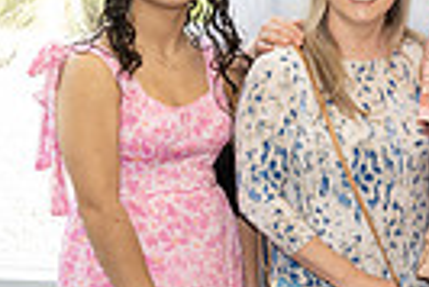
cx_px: 843
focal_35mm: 155
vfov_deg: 8.9
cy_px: 184
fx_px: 1849
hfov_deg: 11.9
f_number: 5.6
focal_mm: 30.5
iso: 800
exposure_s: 1/200
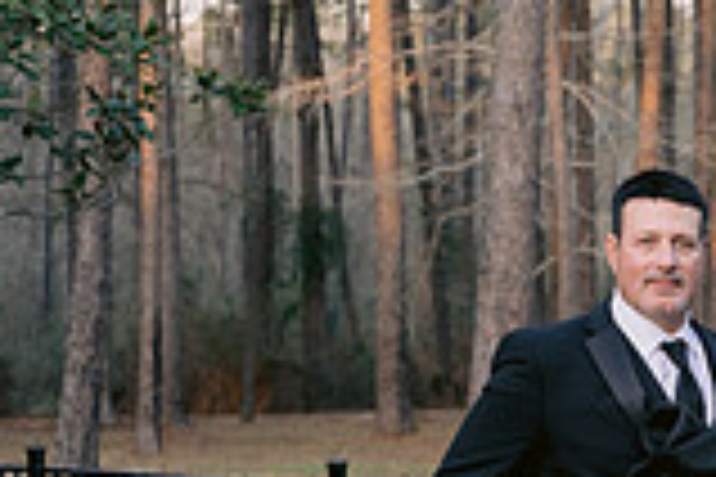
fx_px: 3619
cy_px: 650
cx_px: 1279
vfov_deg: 7.4
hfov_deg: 10.6
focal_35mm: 182
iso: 500
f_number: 4
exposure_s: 1/160
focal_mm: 50
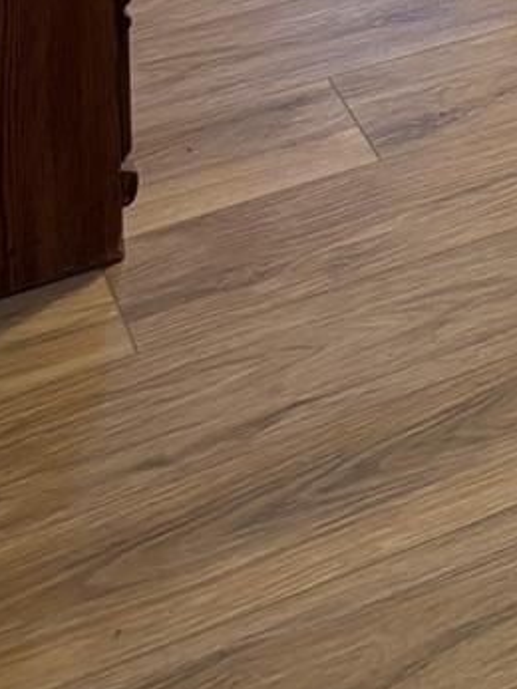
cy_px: -721
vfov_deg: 14.2
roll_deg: -3.1
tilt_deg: -14.3
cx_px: 964
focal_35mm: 115
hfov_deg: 11.8
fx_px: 2291
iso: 125
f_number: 1.6
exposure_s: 1/60
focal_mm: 5.96
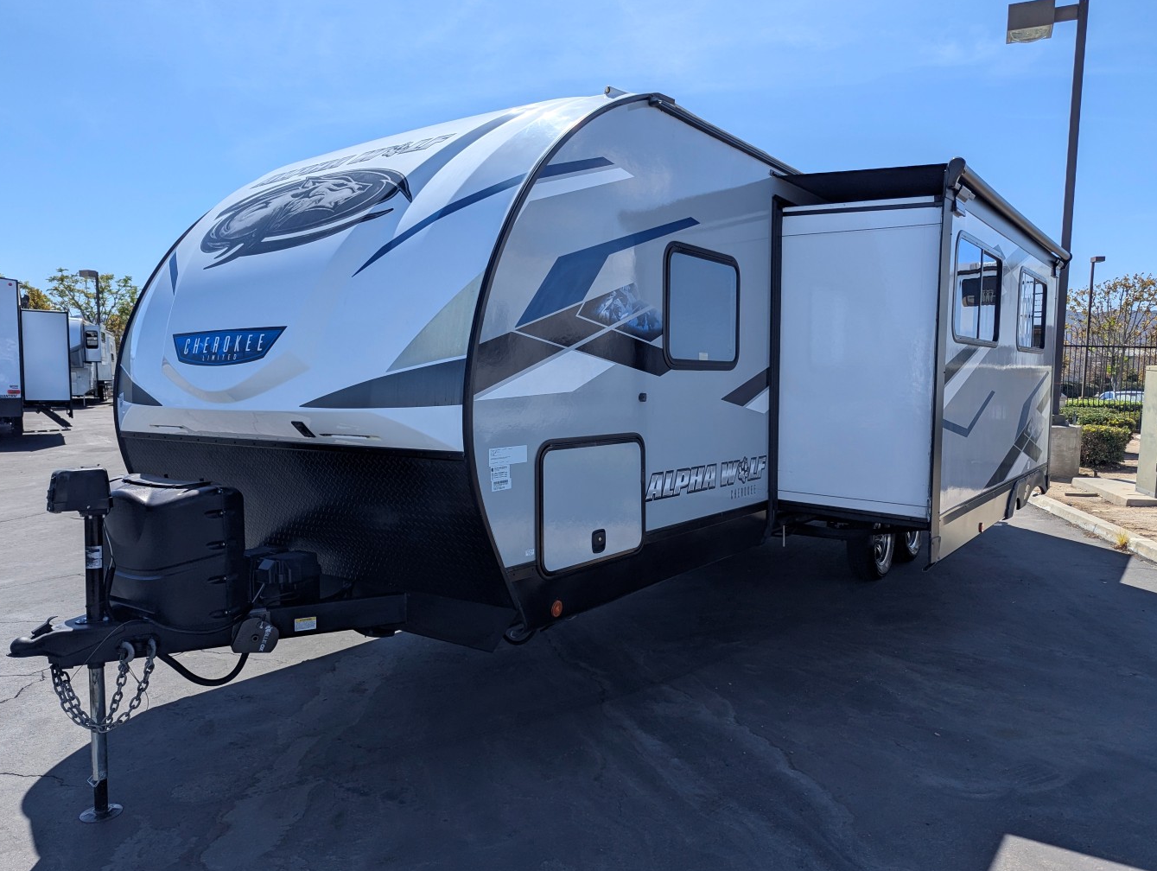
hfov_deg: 69.3
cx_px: 562
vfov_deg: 55.0
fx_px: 837
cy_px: 448
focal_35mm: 25
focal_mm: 6.81
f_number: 1.85
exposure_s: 1/2410
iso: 46
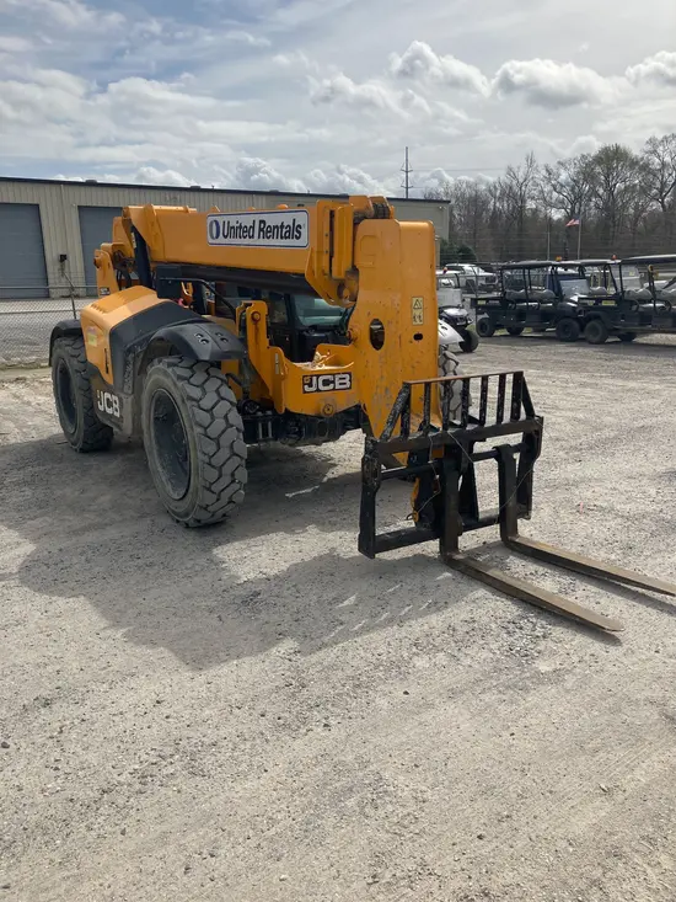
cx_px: 338
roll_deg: +1.1
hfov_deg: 49.8
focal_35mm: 28
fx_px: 729
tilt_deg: -11.3
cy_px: 451
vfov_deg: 63.4
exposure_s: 1/4049
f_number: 1.8
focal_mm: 3.99
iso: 32
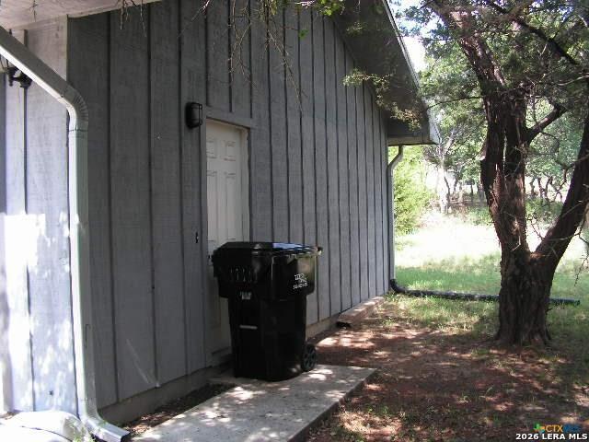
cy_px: 221
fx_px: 613
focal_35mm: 36
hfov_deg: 51.4
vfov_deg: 39.7
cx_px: 294
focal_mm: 6
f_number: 3.2
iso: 50
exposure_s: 1/60
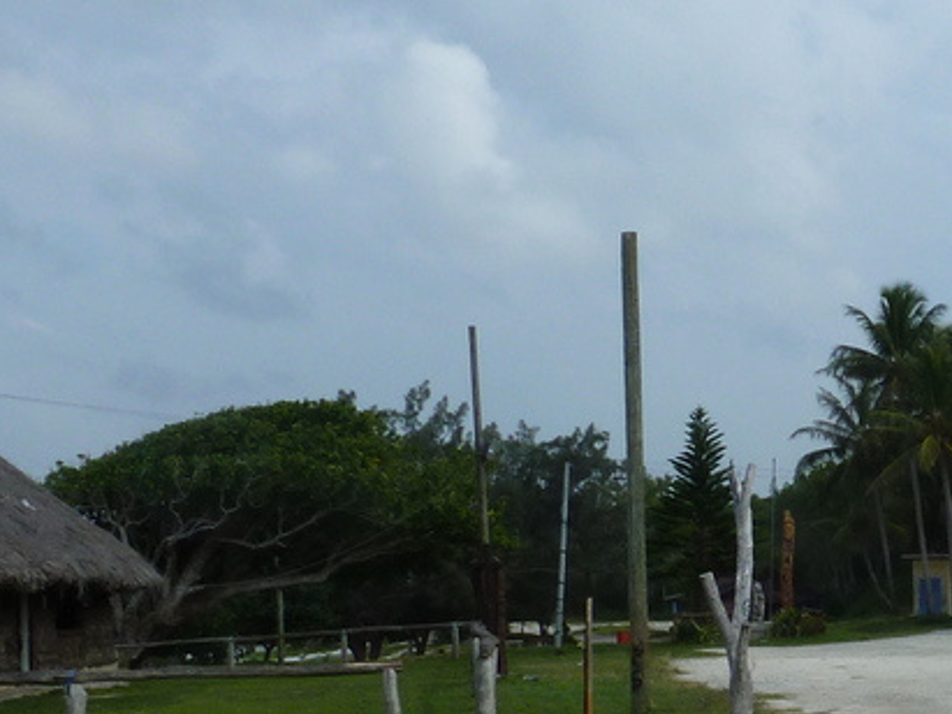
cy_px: 598
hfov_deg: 23.1
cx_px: 1299
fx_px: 2007
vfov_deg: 19.9
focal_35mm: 73
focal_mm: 4.1
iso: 80
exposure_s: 1/400
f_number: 5.6
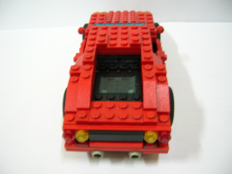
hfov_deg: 54.0
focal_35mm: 34
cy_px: 87
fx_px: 228
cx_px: 116
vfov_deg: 41.7
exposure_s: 1/2.4
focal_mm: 5.7
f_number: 2.9
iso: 100
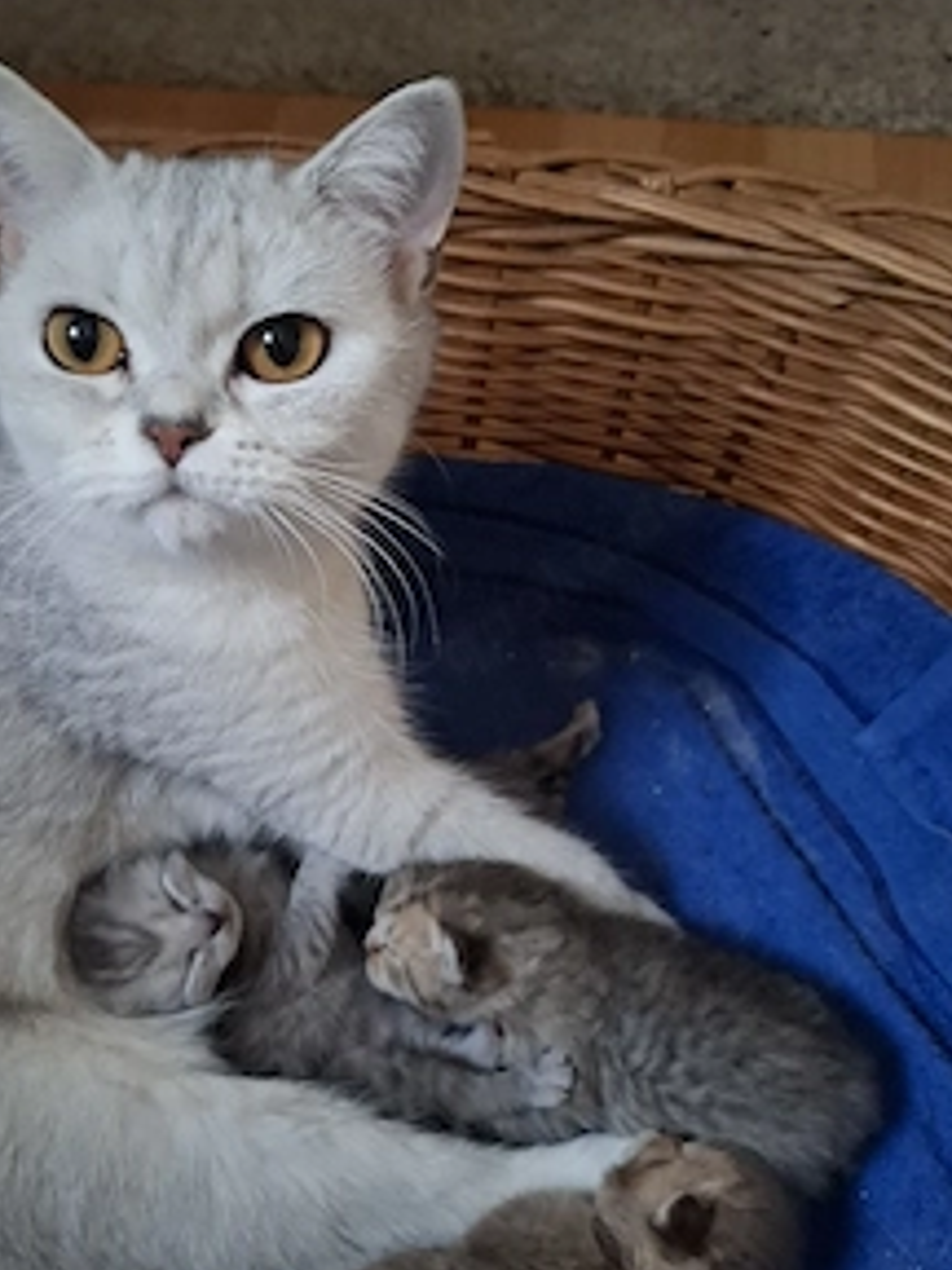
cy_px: 622
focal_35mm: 32
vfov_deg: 56.8
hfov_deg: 43.6
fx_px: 1173
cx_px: 326
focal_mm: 5.54
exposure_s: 1/25
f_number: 1.8
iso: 800
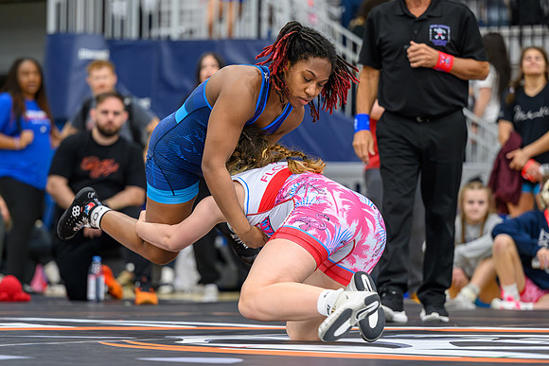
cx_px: 261
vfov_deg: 8.3
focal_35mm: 165
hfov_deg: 12.4
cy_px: 194
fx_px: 2517
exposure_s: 1/800
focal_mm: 125
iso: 3200
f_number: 2.8
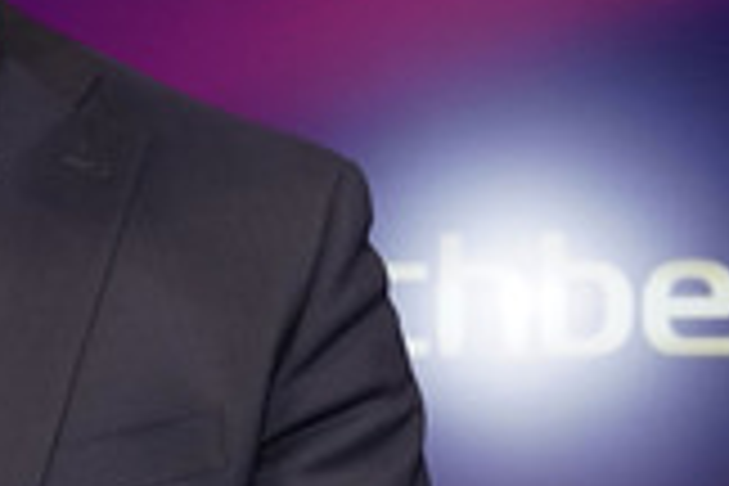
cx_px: -128
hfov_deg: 21.4
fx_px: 1802
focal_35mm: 89
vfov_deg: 14.8
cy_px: -112
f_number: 5
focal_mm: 32
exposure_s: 1/125
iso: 2000
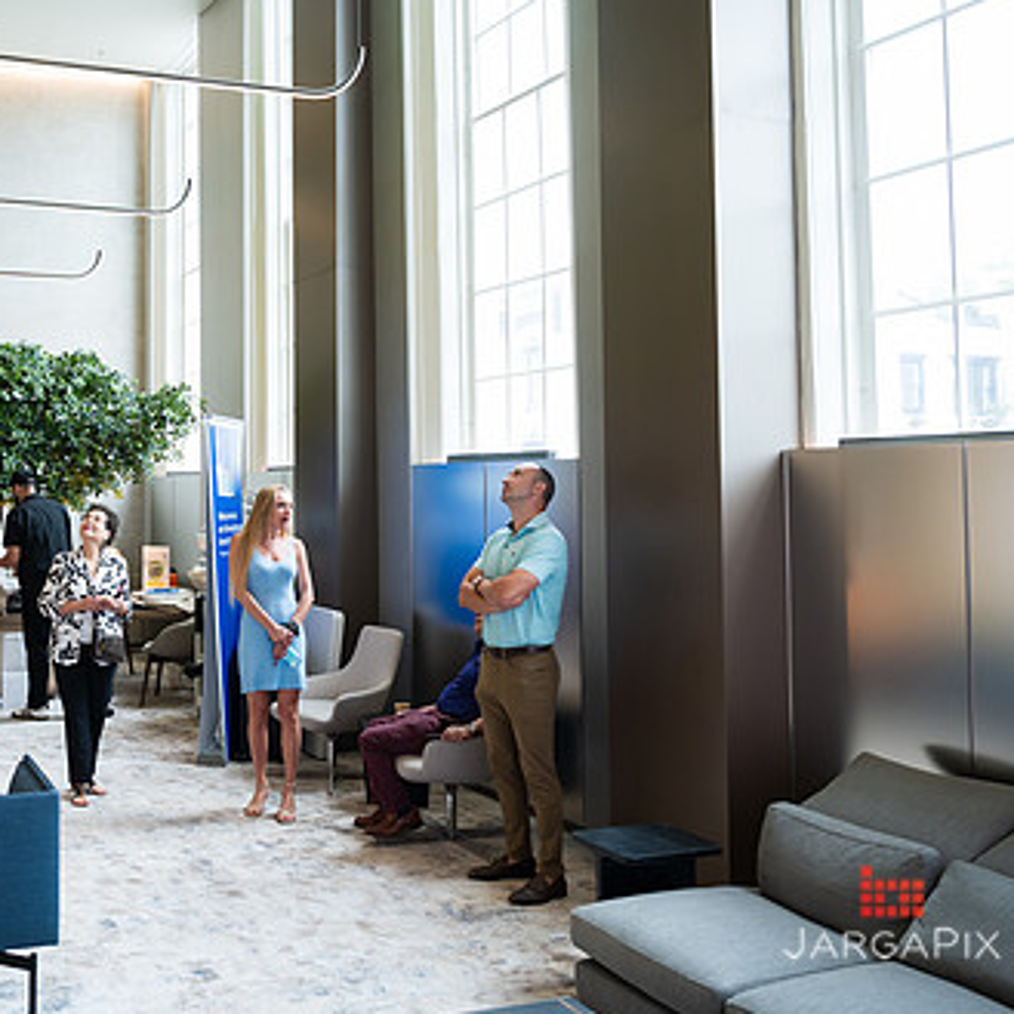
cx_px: 185
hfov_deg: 43.6
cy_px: 431
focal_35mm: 36
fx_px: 1193
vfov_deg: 45.9
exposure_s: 1/160
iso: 640
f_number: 4
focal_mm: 24
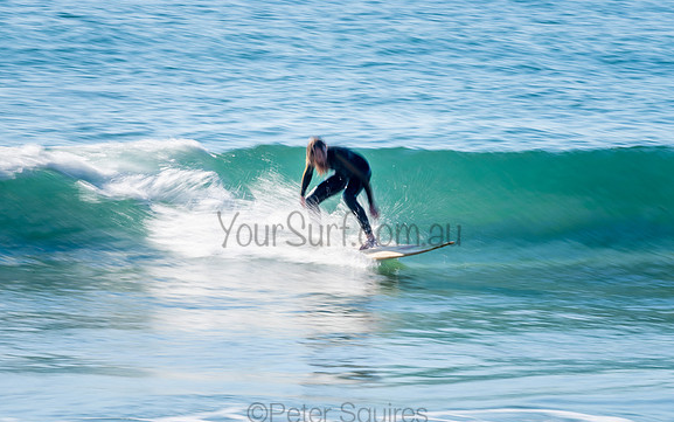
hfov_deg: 3.4
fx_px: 11263
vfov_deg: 2.1
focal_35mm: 613
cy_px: 214
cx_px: 345
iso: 31
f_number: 22
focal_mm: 500
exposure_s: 1/20
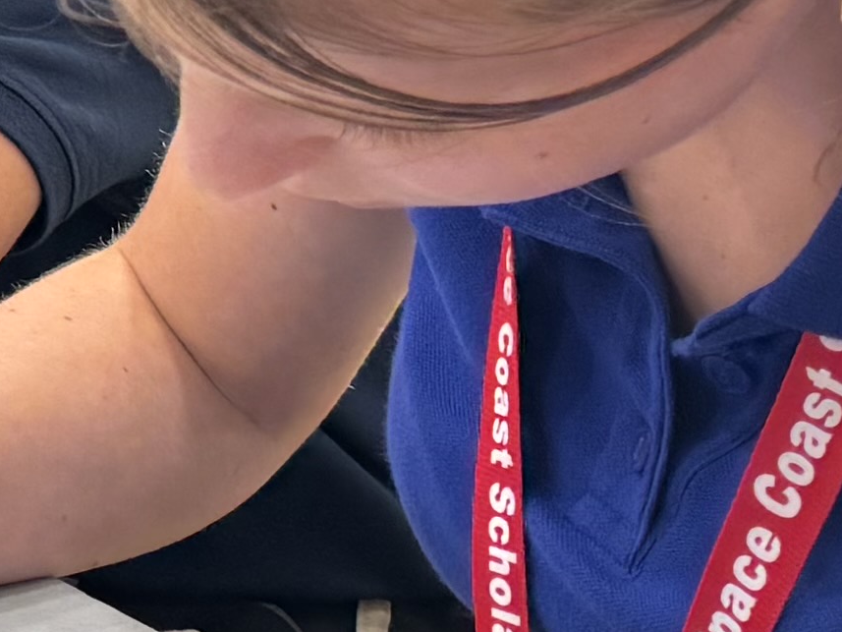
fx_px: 3892
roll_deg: -1.9
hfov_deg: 11.0
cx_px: -957
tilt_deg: -7.0
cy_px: -317
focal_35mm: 160
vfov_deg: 9.0
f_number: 1.78
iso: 125
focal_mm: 6.76
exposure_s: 1/120
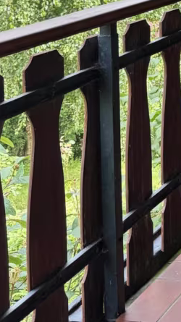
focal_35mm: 94
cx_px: 404
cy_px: -99
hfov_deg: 11.2
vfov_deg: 20.7
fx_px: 803
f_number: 1.78
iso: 64
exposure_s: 1/189
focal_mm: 6.76
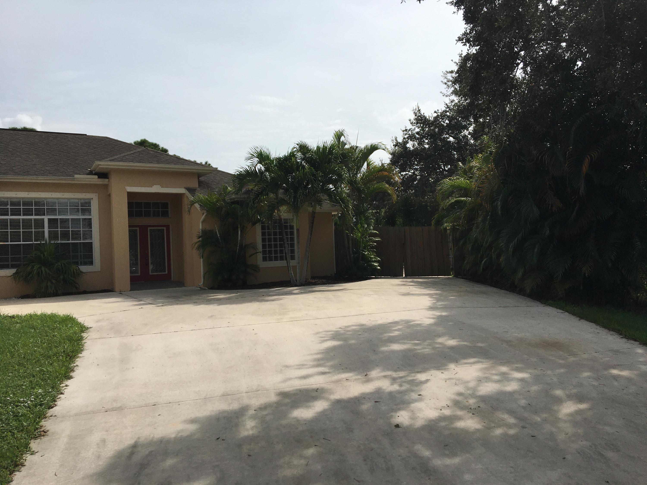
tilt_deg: +1.1
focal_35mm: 29
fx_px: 542
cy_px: 242
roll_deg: +3.9
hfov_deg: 61.7
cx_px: 324
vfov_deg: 48.2
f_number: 2.2
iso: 25
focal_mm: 4.15
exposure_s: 1/3497
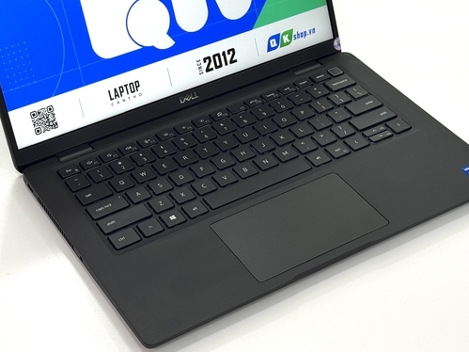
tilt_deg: -36.2
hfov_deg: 25.3
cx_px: 195
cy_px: 95
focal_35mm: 77
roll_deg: +1.9
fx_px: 1043
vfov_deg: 19.0
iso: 50
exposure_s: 1/121
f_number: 1.78
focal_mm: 6.76
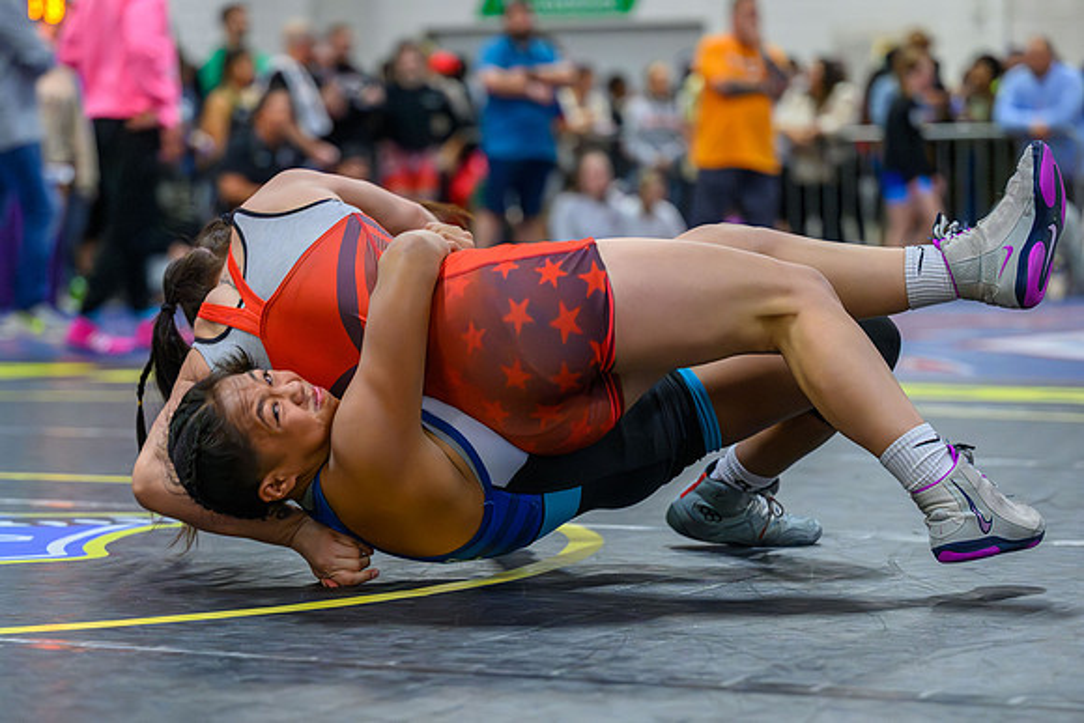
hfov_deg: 16.9
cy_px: 468
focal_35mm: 121
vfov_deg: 11.3
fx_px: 3646
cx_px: 408
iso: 14400
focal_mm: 92
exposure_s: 1/800
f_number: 2.8
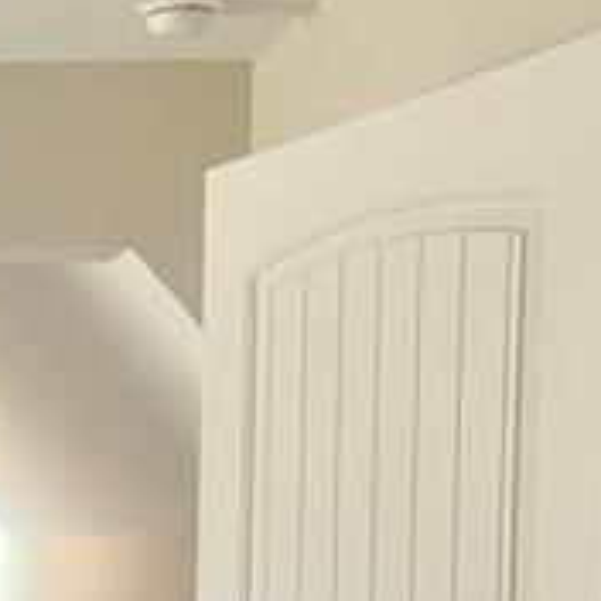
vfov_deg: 16.4
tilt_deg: -3.7
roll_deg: +1.1
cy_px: 782
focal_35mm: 100
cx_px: -318
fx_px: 1964
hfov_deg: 15.9
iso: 80
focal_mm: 5.96
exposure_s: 1/139
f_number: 1.6
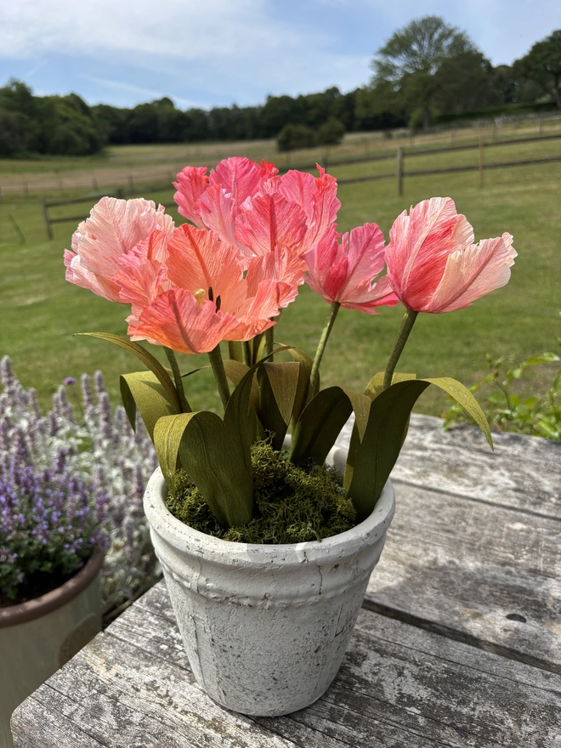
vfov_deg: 67.3
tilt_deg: -18.9
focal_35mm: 26
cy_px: 374
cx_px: 280
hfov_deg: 53.1
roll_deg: +1.6
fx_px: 562
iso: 50
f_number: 1.6
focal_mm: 5.96
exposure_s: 1/2933
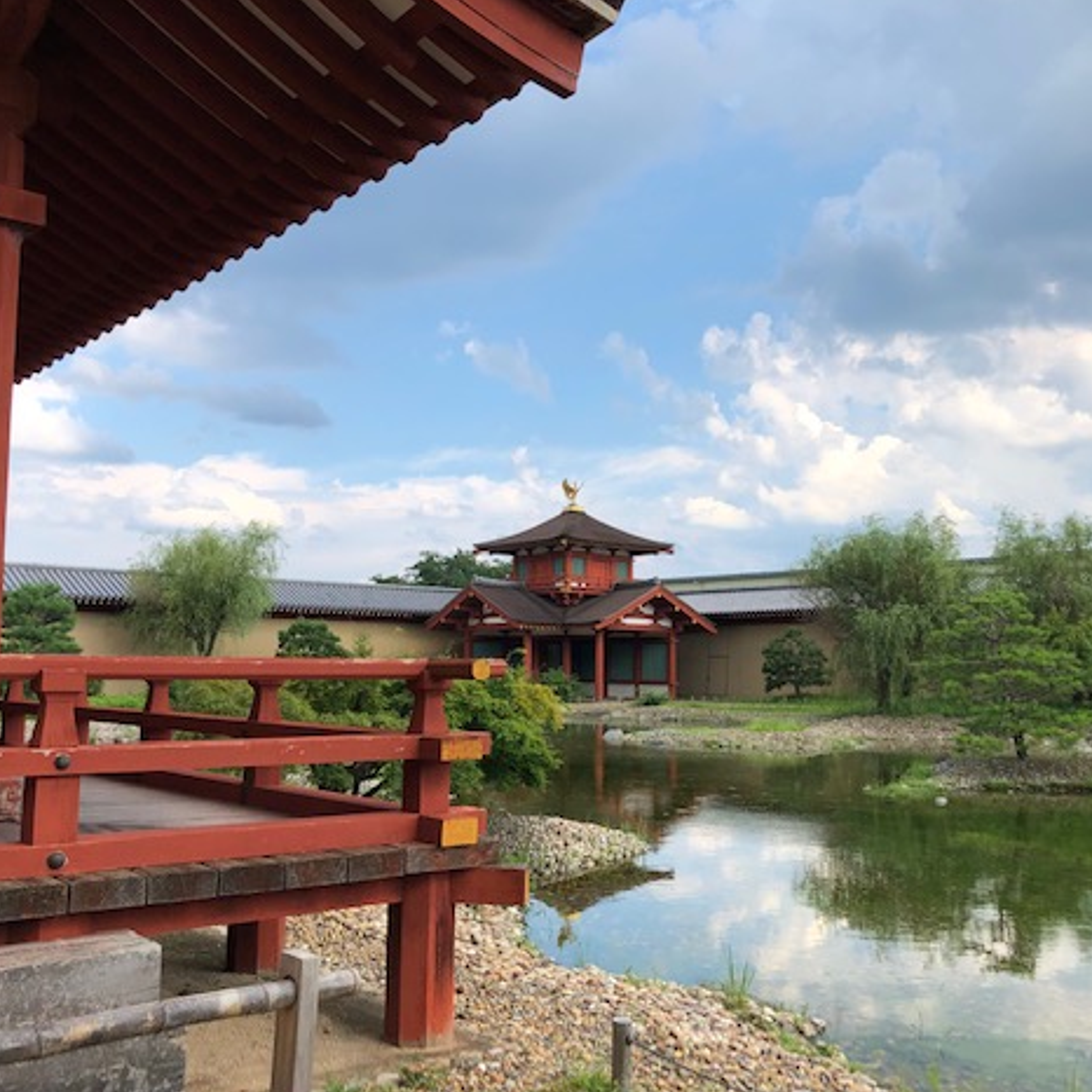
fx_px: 1213
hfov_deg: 48.4
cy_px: 553
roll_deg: +1.5
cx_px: 586
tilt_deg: +4.6
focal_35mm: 34
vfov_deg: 48.4
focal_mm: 3.99
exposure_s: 1/1245
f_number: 1.8
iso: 20
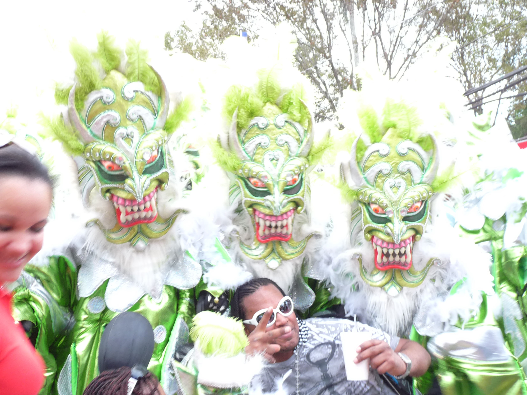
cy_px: 198
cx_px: 264
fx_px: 639
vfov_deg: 34.3
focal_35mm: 42
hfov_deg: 44.8
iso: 125
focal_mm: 5.3
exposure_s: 1/30
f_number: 3
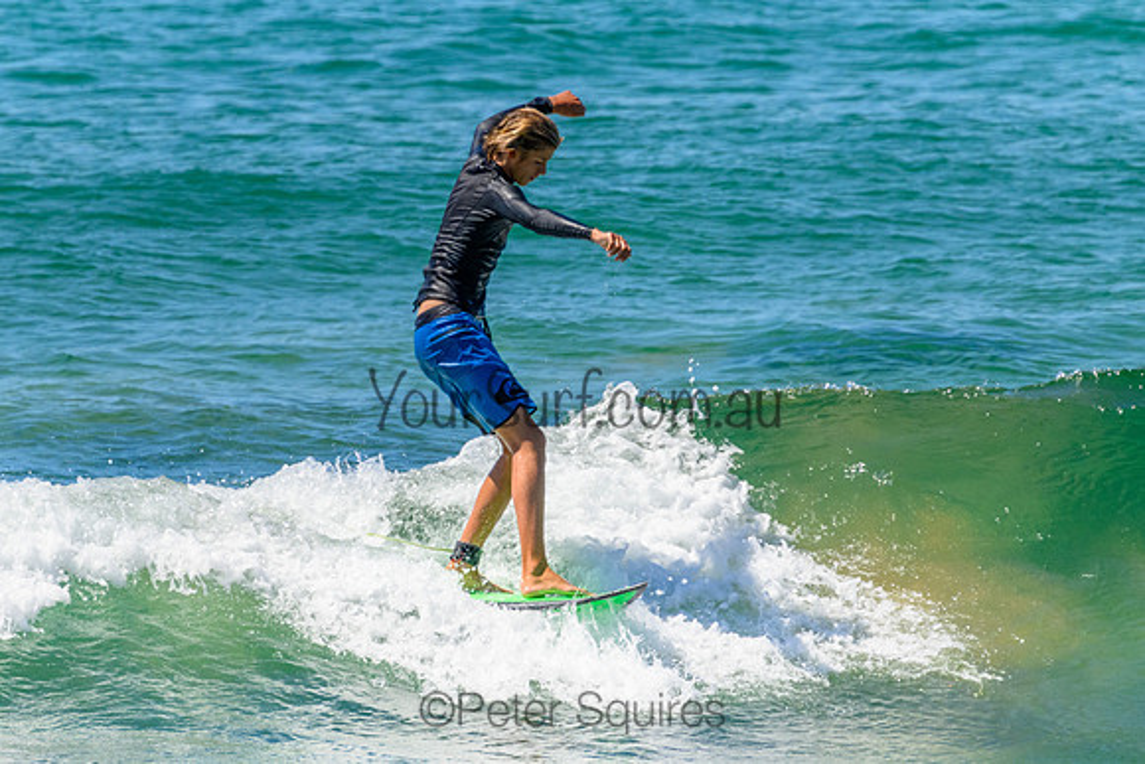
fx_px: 35011
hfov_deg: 1.9
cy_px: 288
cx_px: 562
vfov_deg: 1.3
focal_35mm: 1101
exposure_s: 1/2000
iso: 1400
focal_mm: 800
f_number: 11
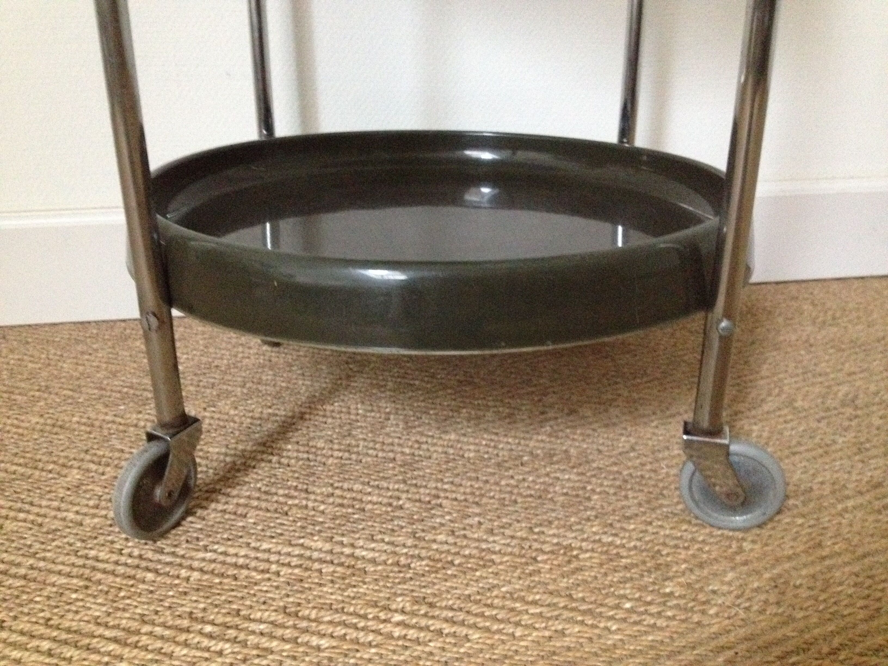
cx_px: 444
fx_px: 898
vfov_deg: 40.7
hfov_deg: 52.6
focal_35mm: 35
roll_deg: -0.4
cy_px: 333
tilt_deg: -23.5
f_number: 2.4
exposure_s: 1/15
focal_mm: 4.28
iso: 800
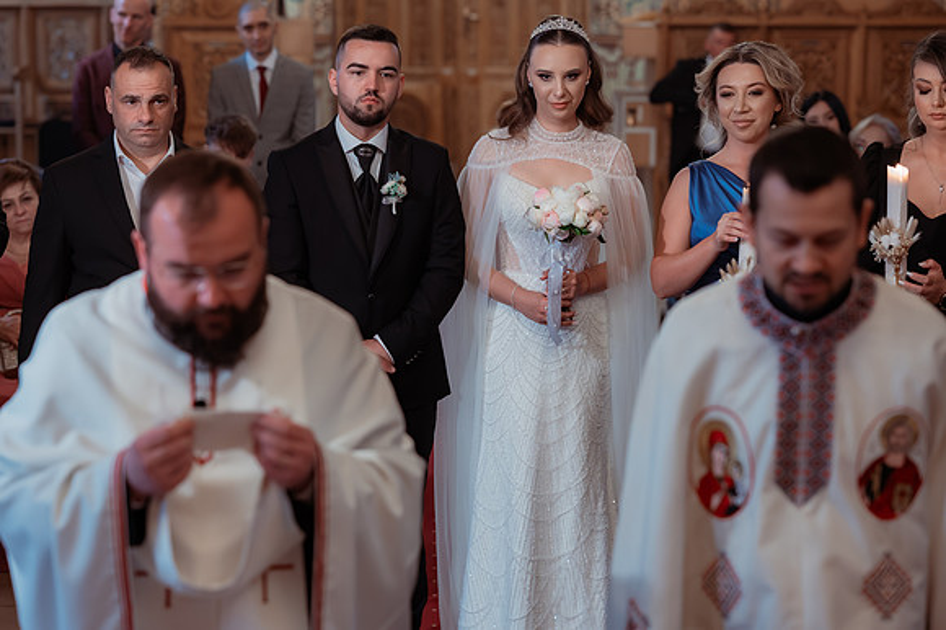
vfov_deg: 15.3
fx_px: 2351
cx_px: 448
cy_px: 332
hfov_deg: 22.7
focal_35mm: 90
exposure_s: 1/250
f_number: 2.8
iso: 3200
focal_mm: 85
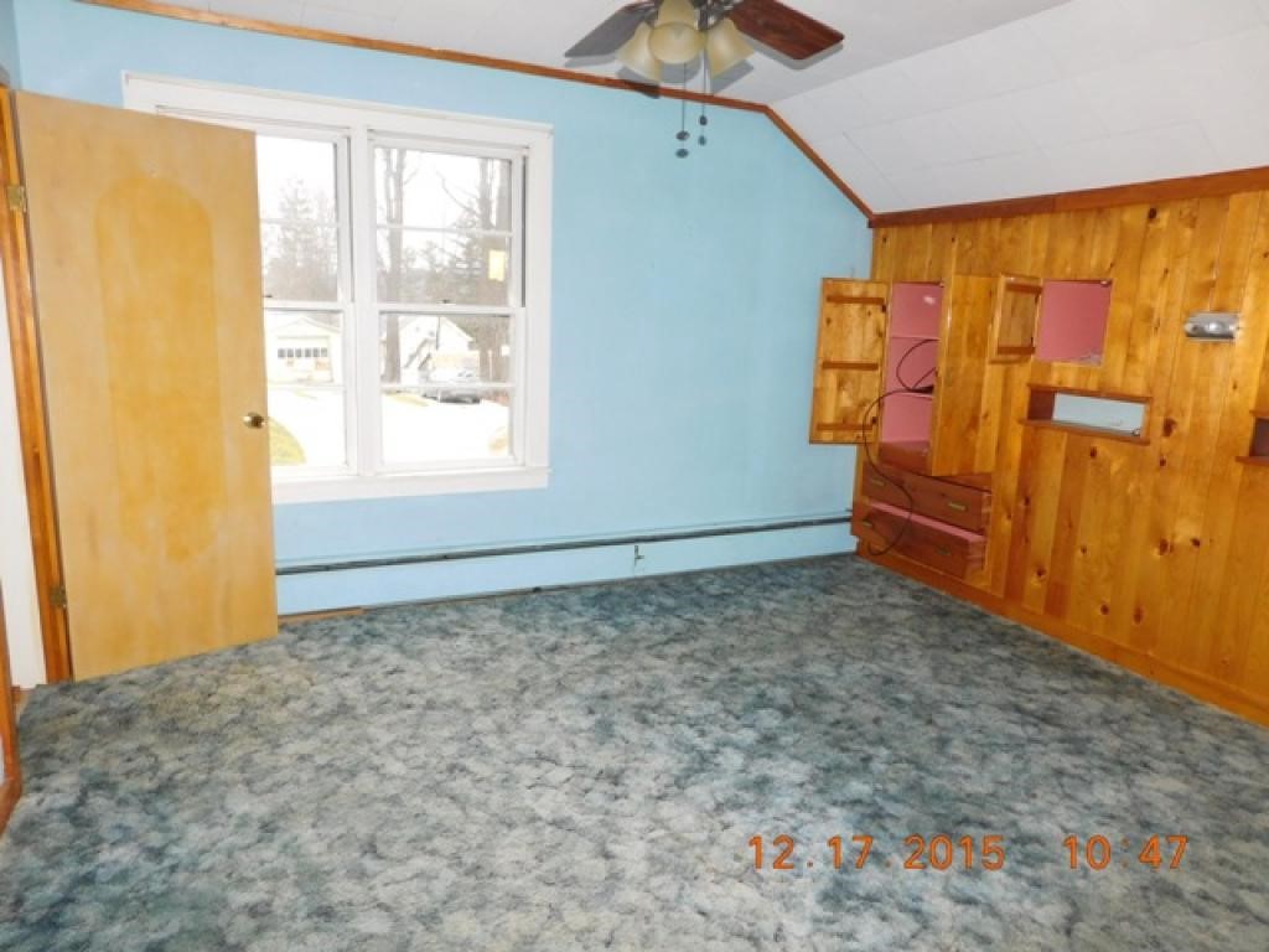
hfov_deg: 73.9
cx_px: 634
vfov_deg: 58.9
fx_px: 843
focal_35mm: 23
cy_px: 476
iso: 220
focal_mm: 4
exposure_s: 1/30
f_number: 3
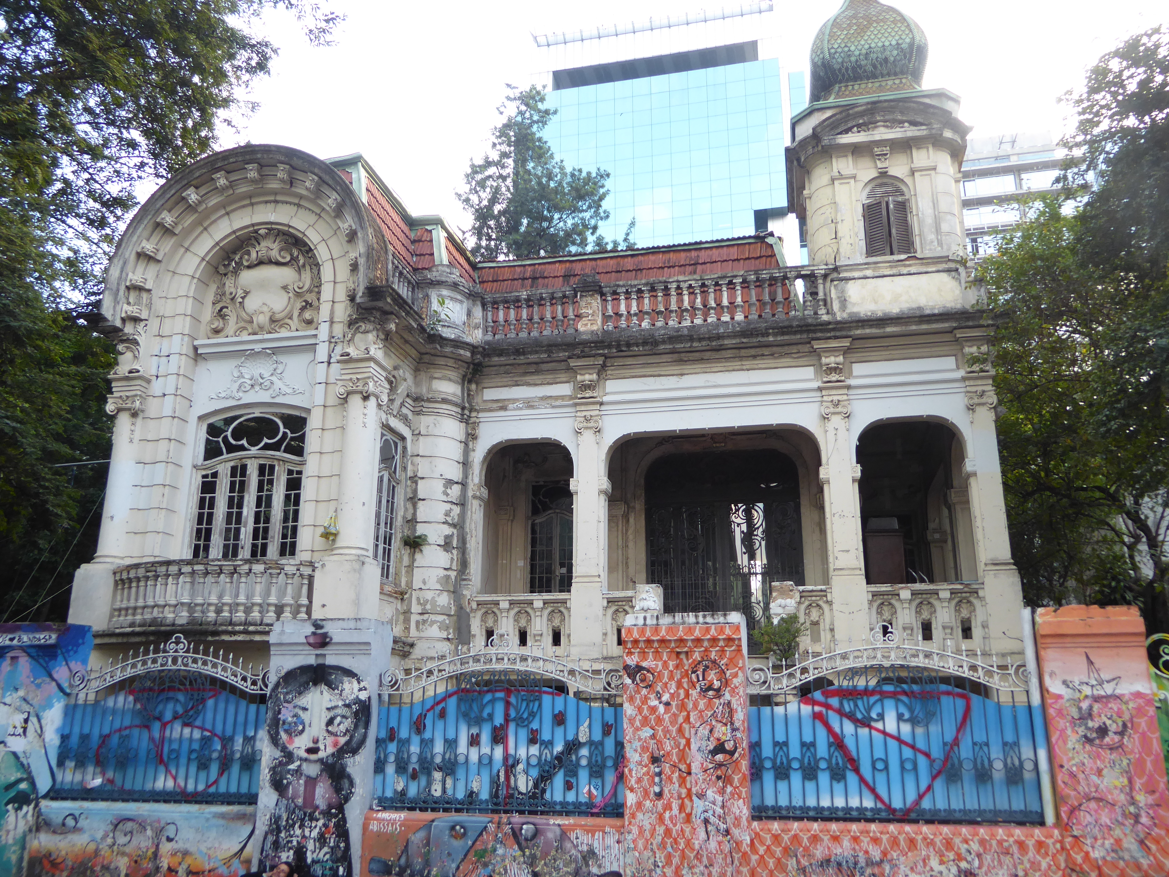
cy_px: 438
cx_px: 584
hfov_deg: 61.7
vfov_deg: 48.2
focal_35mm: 29
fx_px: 979
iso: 160
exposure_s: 1/60
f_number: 3.5
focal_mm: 5
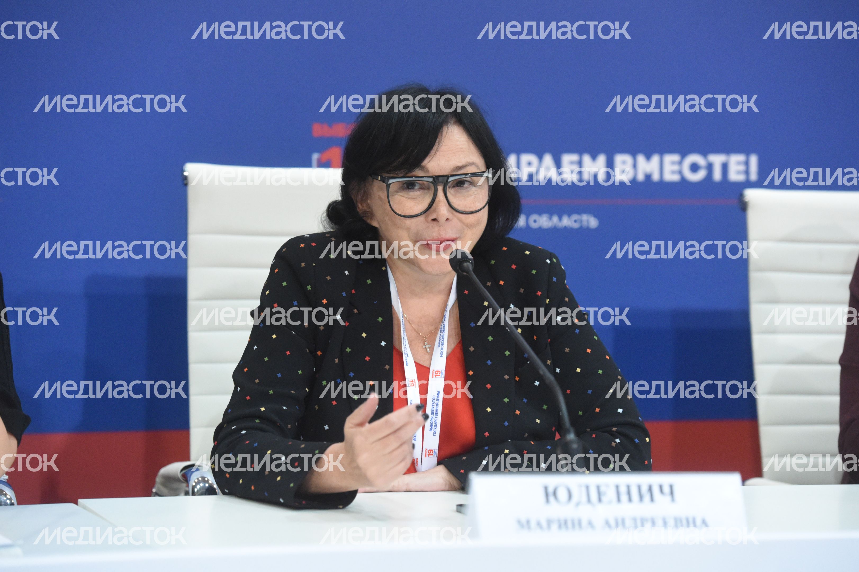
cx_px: 430
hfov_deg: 15.8
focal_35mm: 130
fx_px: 3100
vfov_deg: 10.5
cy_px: 286
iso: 12800
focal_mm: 130
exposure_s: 1/500
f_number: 4
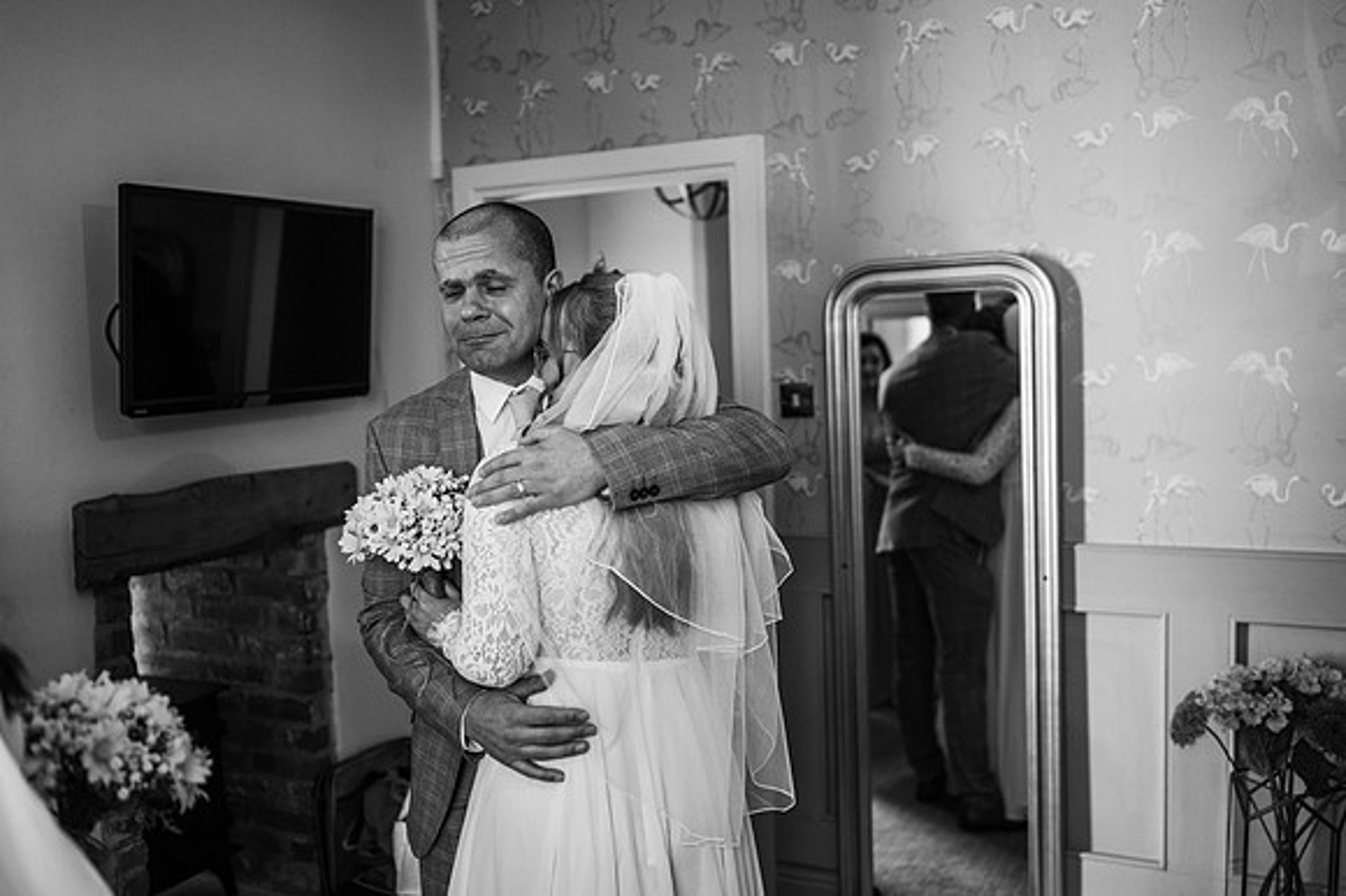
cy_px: 448
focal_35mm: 35
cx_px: 673
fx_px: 1308
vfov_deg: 37.8
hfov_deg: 54.5
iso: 1000
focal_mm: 35
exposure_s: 1/200
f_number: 2
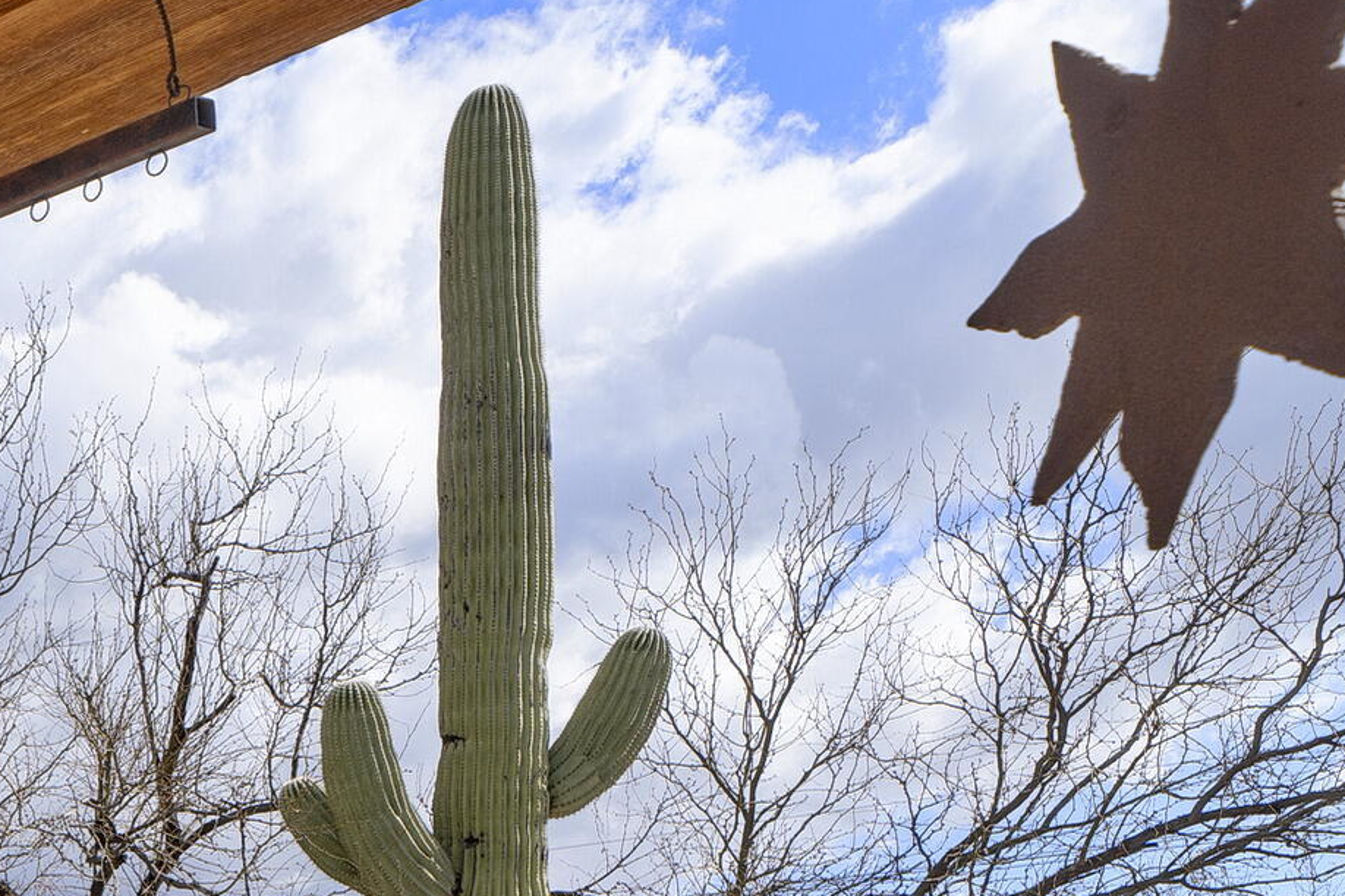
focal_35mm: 61
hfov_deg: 26.2
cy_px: 1263
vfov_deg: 19.9
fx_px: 2279
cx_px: -544
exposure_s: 1/200
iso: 100
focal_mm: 20
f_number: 9
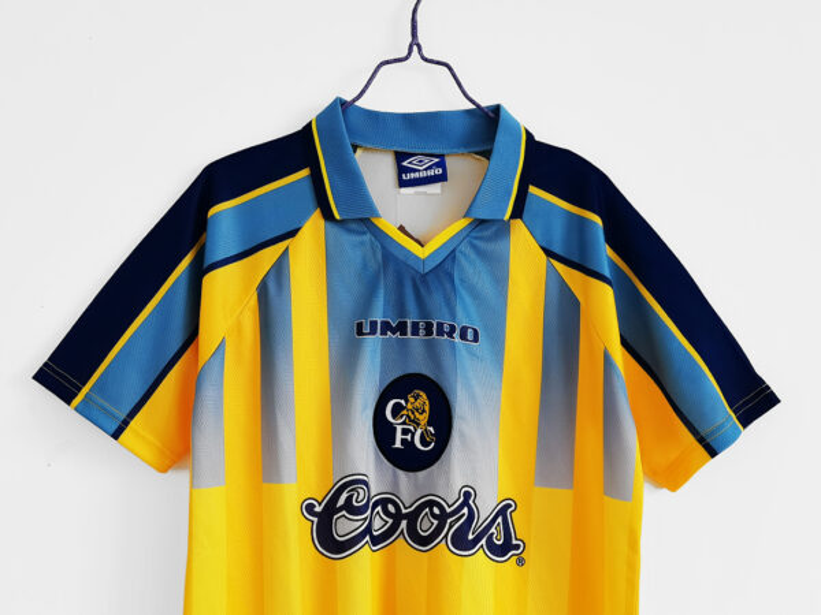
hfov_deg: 45.8
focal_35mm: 41
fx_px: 972
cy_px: 308
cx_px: 410
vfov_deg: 35.1
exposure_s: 1/100
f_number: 1.8
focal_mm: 5.58
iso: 160
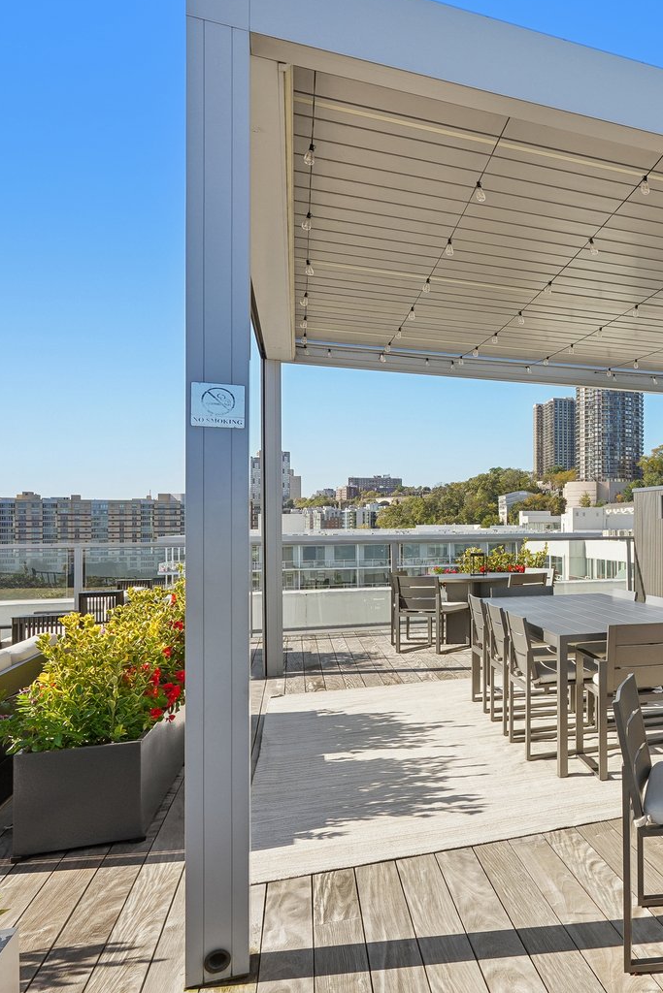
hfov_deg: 31.9
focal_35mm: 32
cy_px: 523
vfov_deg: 58.7
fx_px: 884
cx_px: 850
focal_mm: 16
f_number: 8
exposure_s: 1/200
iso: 100
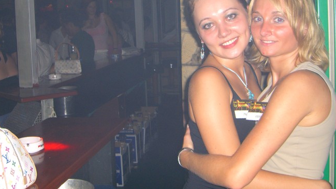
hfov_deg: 40.5
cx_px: 151
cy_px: 38
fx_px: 454
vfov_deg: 23.2
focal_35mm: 51
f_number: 2.8
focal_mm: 7.9
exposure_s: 1/60
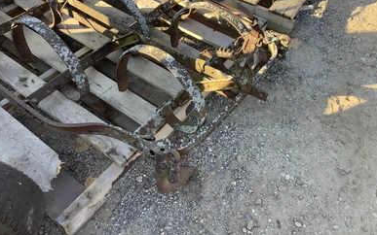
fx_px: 349
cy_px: 90
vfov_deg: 37.1
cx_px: 189
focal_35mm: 34
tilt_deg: -48.5
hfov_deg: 56.7
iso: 25
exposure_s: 1/120
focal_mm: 3.3
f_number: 2.4
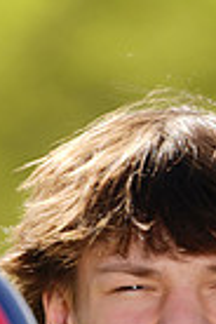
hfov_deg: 0.9
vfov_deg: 1.3
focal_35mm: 1608
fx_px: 14471
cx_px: 119
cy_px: 531
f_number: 6.3
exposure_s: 1/200
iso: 64
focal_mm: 382
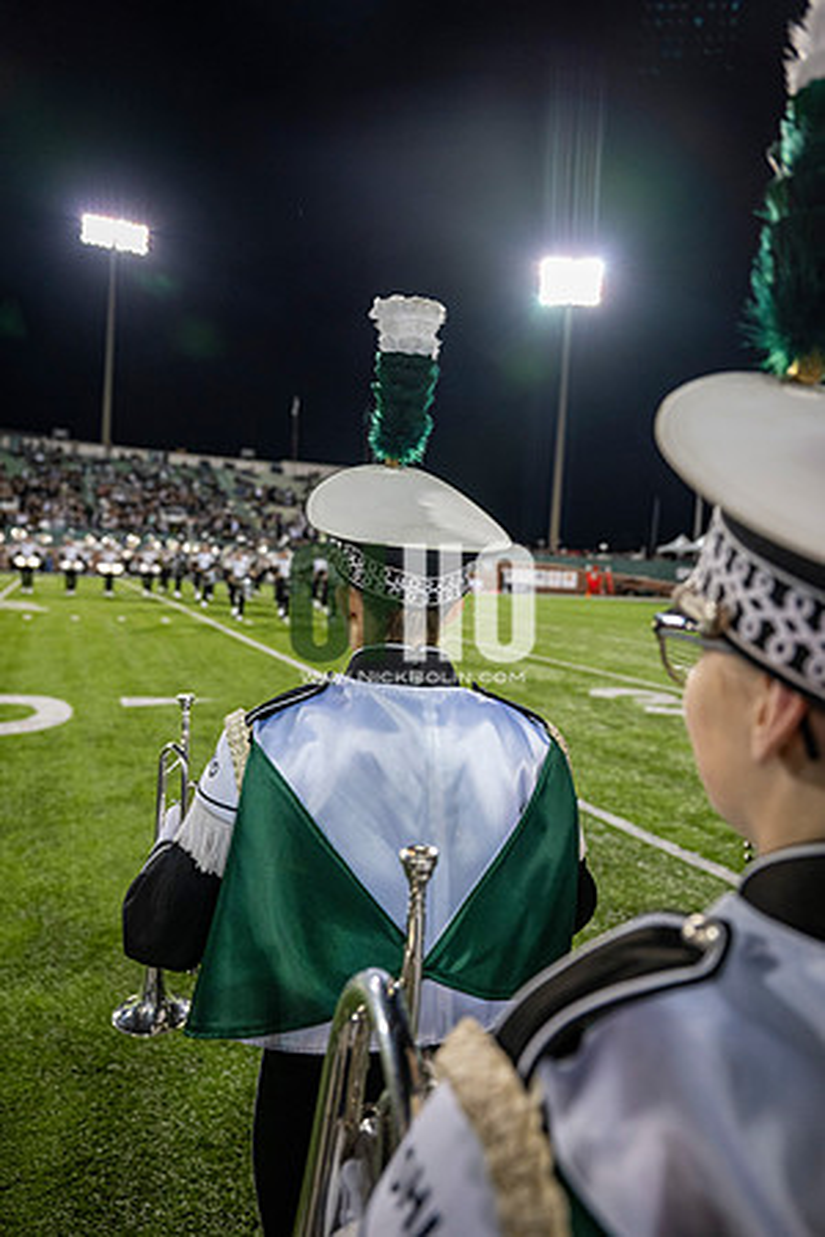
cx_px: 412
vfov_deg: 73.7
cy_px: 618
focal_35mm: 24
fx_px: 825
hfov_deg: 53.1
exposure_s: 1/500
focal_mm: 24
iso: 1250
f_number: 3.2
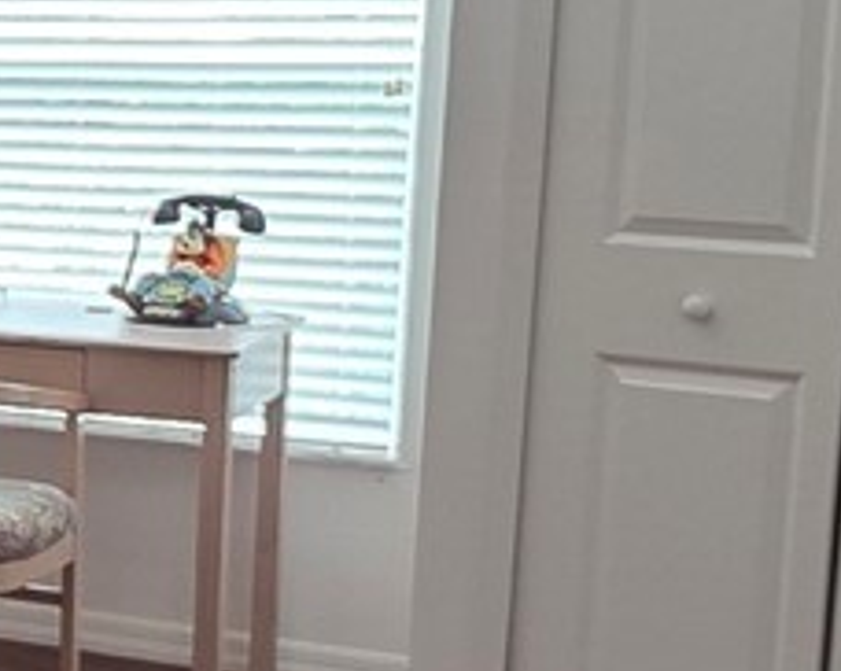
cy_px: 406
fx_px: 2213
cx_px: -620
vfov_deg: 17.2
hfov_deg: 17.8
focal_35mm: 89
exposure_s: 1/120
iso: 125
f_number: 1.9
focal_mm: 2.2
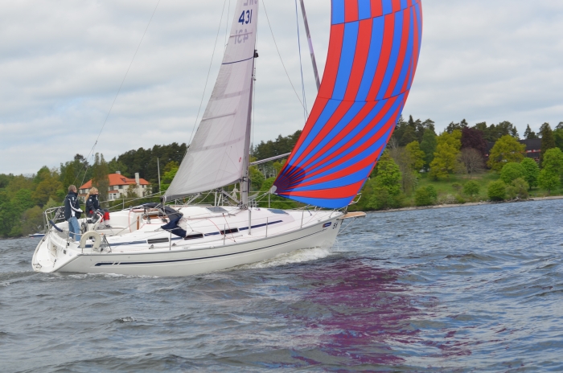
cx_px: 282
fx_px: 1171
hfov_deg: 27.0
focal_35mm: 75
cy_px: 186
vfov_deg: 18.1
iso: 110
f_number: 8
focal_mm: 50
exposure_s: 1/250
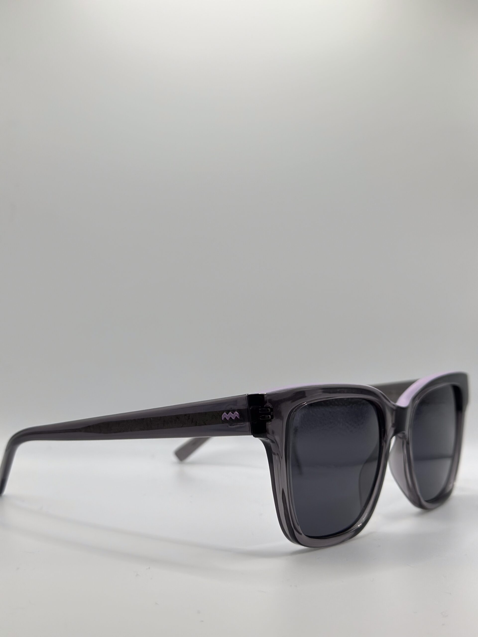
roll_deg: -1.4
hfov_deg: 30.3
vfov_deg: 39.7
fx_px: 884
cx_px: 239
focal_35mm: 48
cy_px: 318
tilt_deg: -5.7
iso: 80
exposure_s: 1/587
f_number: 1.78
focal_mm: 6.86
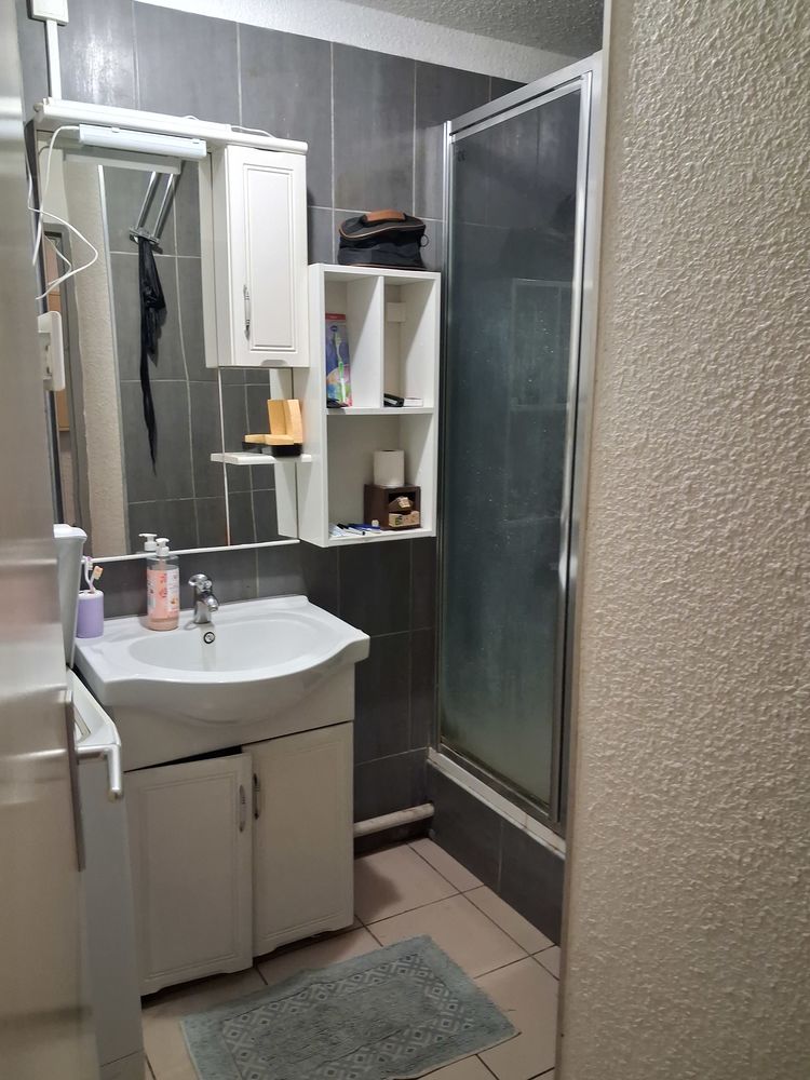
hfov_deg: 51.4
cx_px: 405
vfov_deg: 65.3
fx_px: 842
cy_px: 540
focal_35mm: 27
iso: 500
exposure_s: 1/60
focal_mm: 4
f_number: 1.8
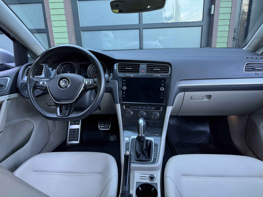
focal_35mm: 24
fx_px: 182
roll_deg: +2.6
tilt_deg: -18.3
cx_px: 132
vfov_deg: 56.8
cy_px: 98
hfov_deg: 71.6
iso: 200
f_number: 1.78
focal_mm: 6.76
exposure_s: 1/103
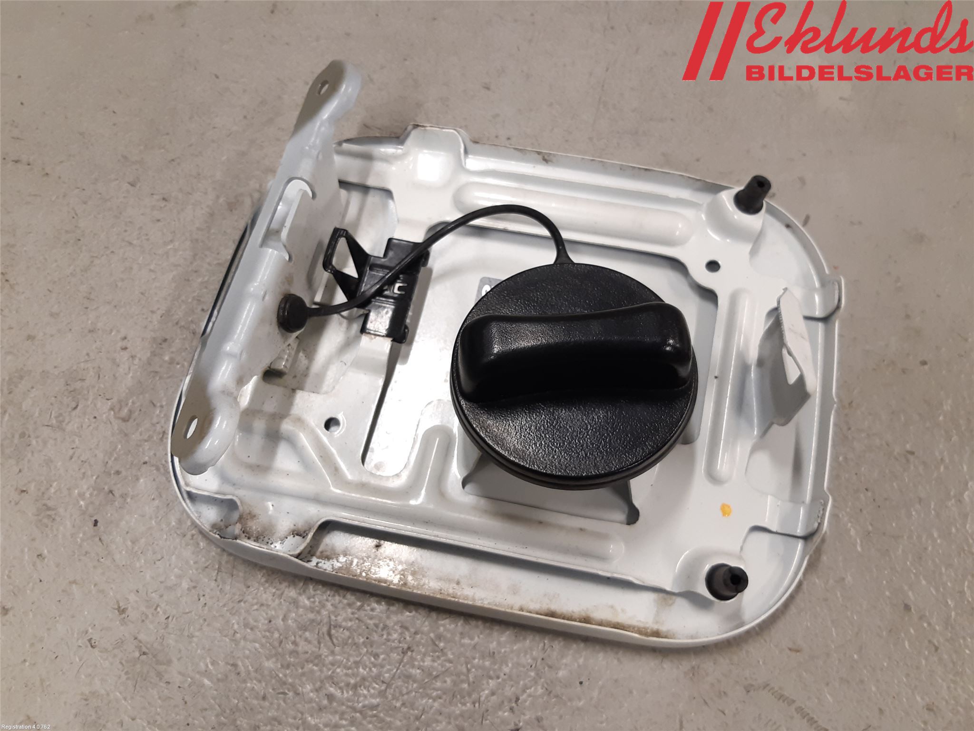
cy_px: 366
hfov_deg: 67.3
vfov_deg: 53.1
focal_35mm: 26
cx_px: 487
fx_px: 732
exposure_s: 1/50
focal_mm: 3.93
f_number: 1.7
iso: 100
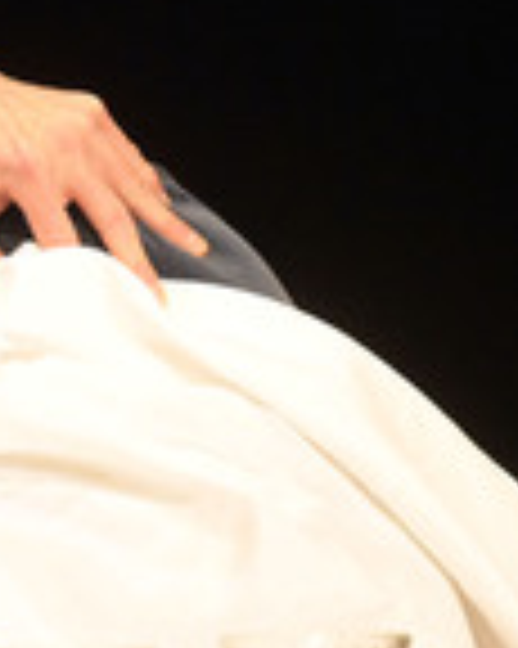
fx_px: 19145
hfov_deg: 1.5
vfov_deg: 1.9
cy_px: 356
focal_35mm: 998
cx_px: -489
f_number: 5.6
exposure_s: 1/640
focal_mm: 340
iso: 8000
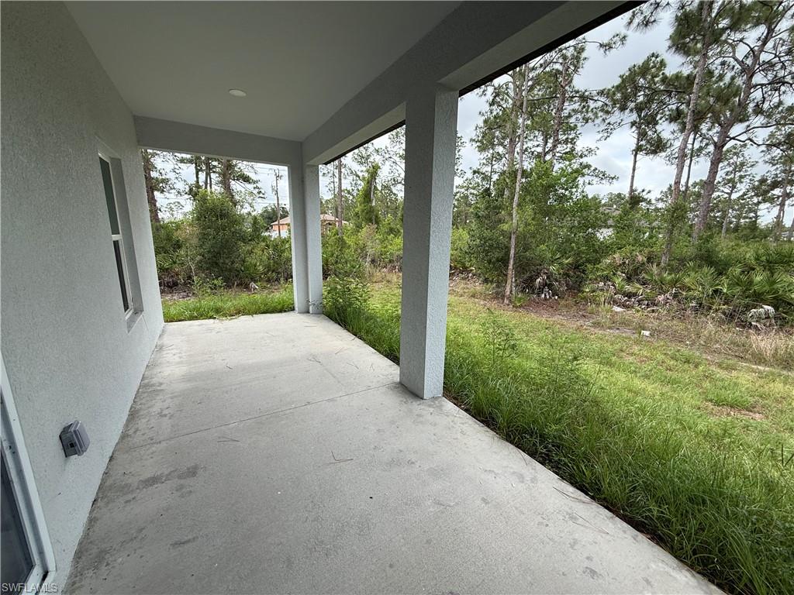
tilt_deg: -10.7
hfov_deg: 102.1
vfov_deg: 85.7
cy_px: 298
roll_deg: +0.8
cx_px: 397
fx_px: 321
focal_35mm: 14
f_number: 2.2
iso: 64
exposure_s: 1/602
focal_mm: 2.22
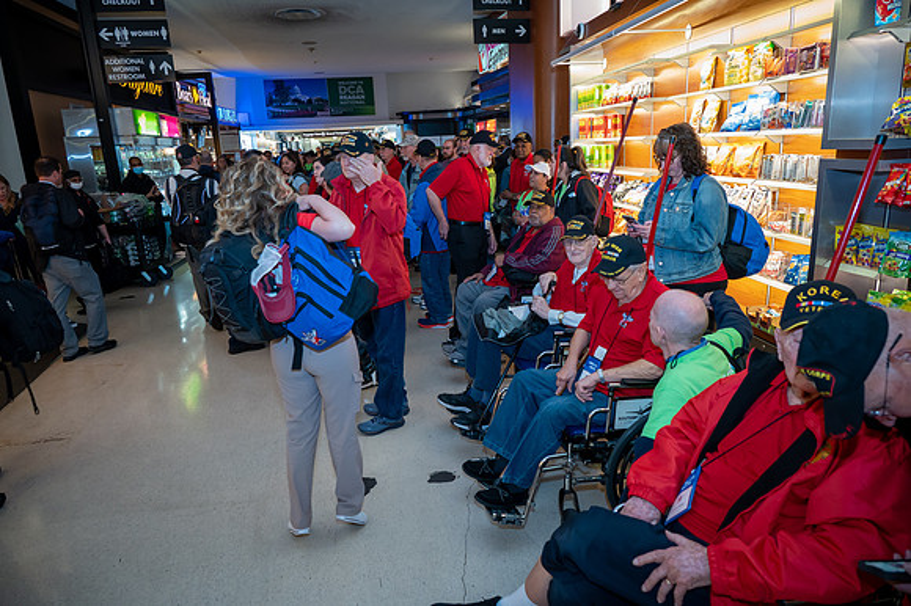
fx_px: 607
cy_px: 303
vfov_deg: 53.1
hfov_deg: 73.8
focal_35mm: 24
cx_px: 456
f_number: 5
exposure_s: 1/100
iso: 2500
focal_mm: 24
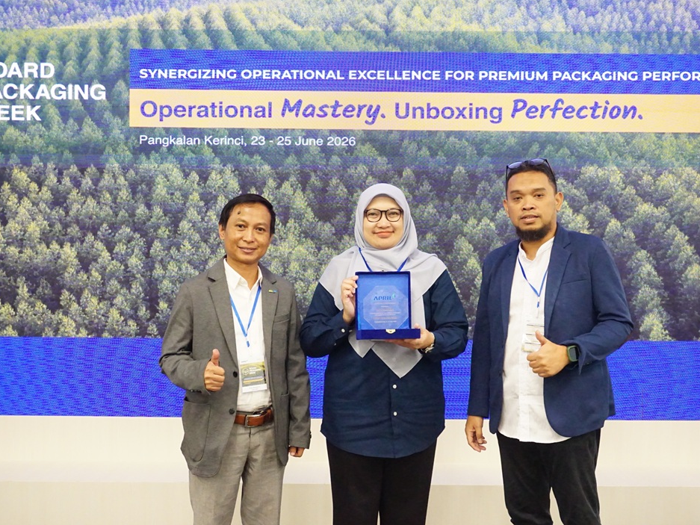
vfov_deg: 38.2
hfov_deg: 49.4
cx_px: 380
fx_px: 759
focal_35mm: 38
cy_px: 264
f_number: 5
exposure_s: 1/160
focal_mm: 23
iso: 6400
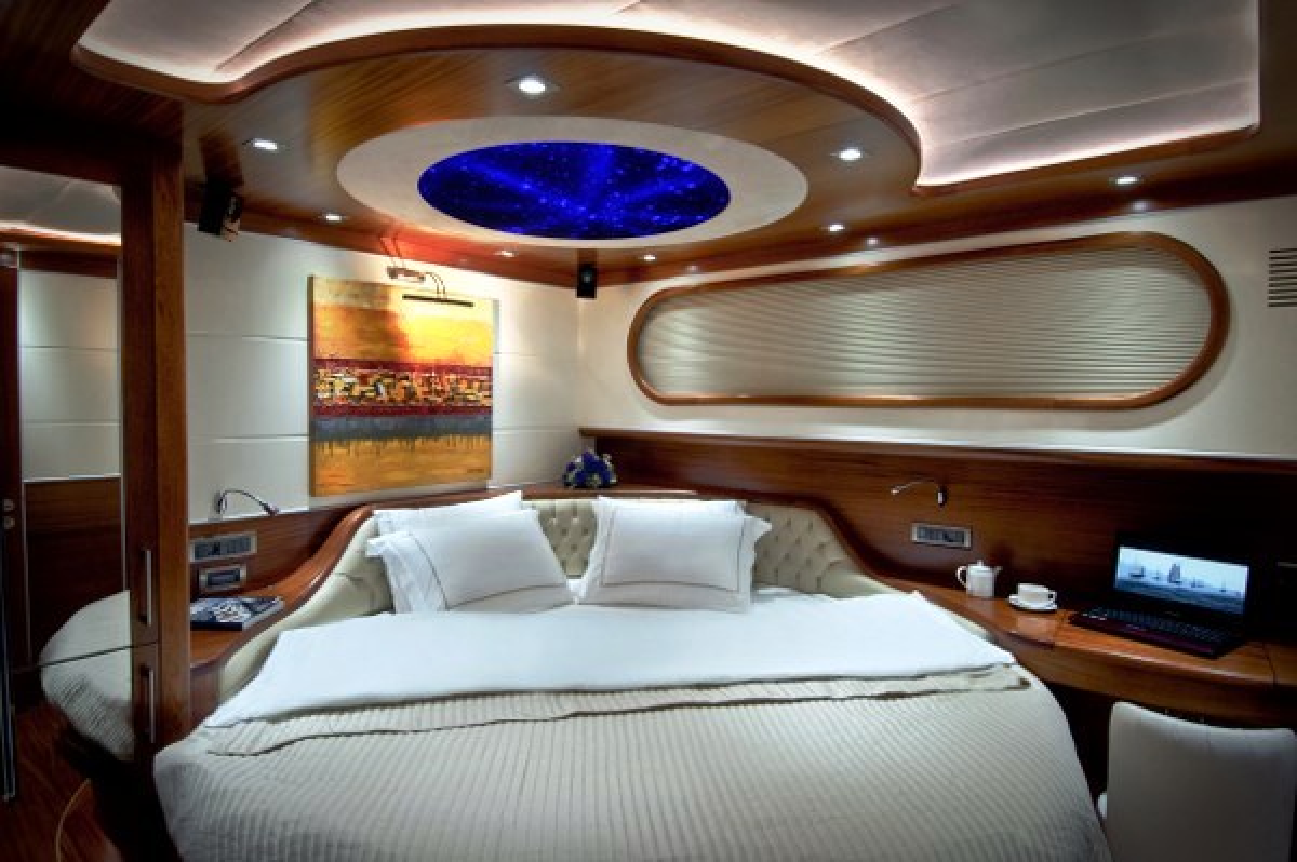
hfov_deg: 85.5
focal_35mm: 20
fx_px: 702
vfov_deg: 63.1
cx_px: 648
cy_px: 431
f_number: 8
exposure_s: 1/8
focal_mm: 13
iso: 200
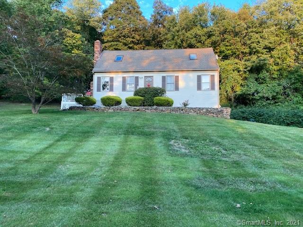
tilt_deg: +4.3
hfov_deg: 67.3
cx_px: 152
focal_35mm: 26
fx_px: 228
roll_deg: -0.6
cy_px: 114
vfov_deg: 53.1
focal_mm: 4.25
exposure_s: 1/121
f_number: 1.8
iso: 100
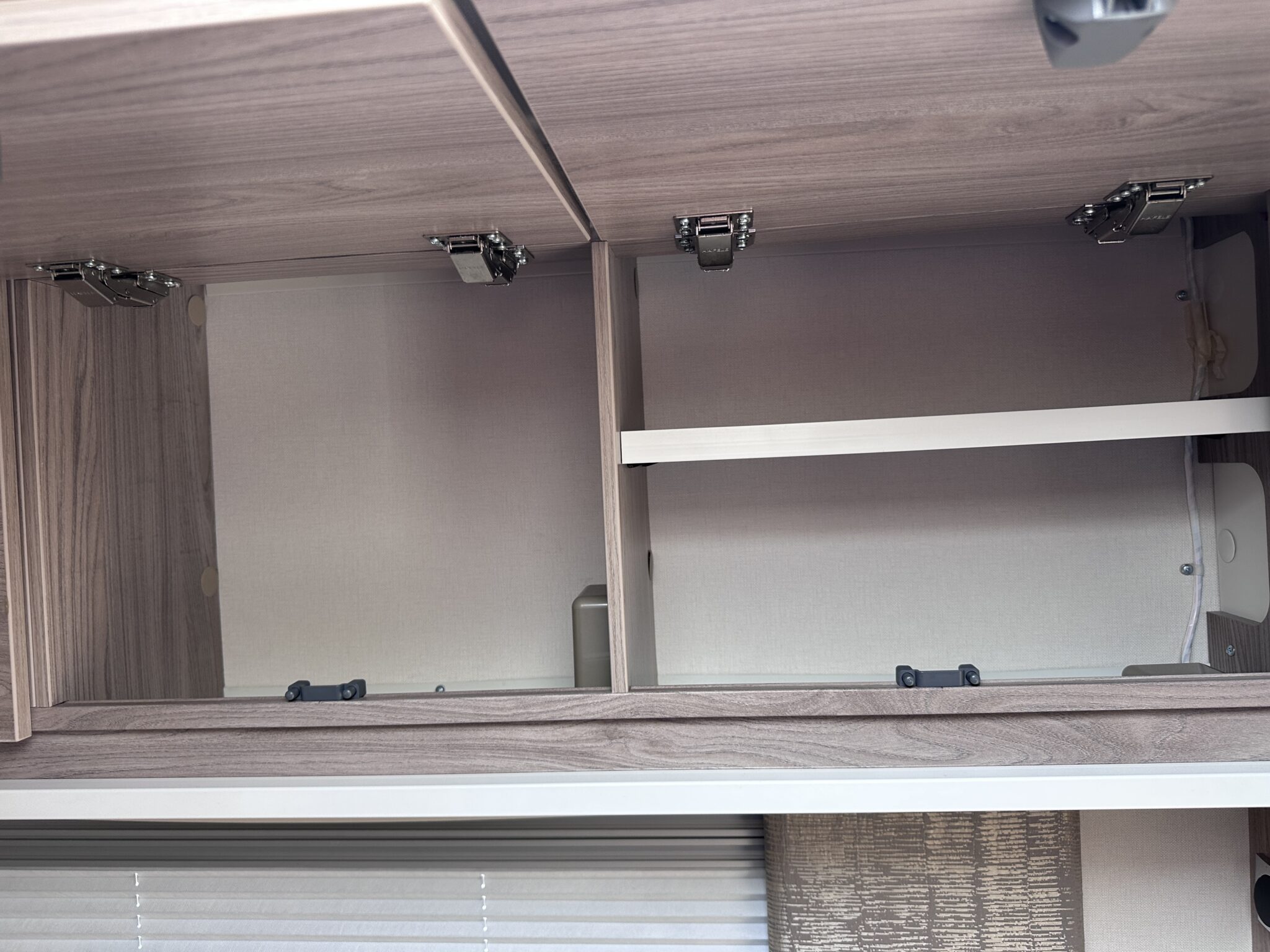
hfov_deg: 71.6
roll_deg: +2.1
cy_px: 476
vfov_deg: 56.8
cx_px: 635
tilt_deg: +1.1
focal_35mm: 24
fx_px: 881
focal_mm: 6.86
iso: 100
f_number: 1.78
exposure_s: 1/121
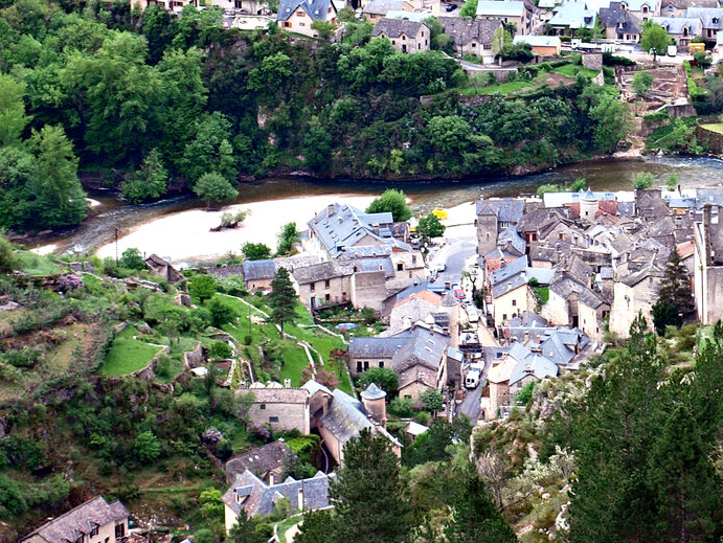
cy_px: 148
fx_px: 3385
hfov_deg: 12.2
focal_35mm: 162
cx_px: 547
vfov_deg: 9.2
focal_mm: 40
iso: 200
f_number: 6.3
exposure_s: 1/100
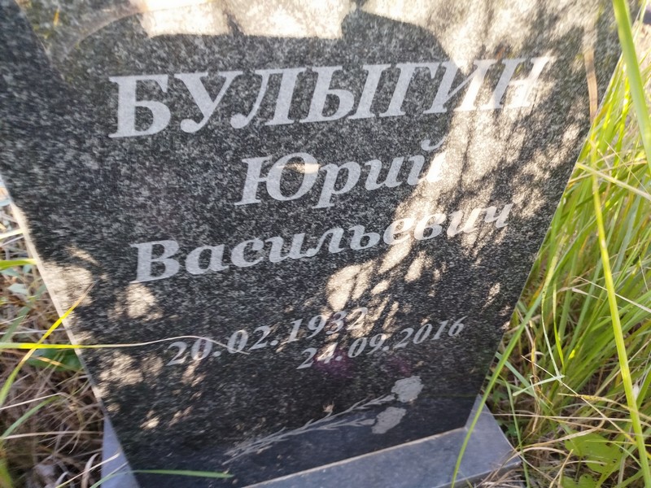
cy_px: 244
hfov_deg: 71.6
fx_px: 451
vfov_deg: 56.8
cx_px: 326
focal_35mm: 24
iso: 50
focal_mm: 5.31
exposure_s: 1/50
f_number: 1.7
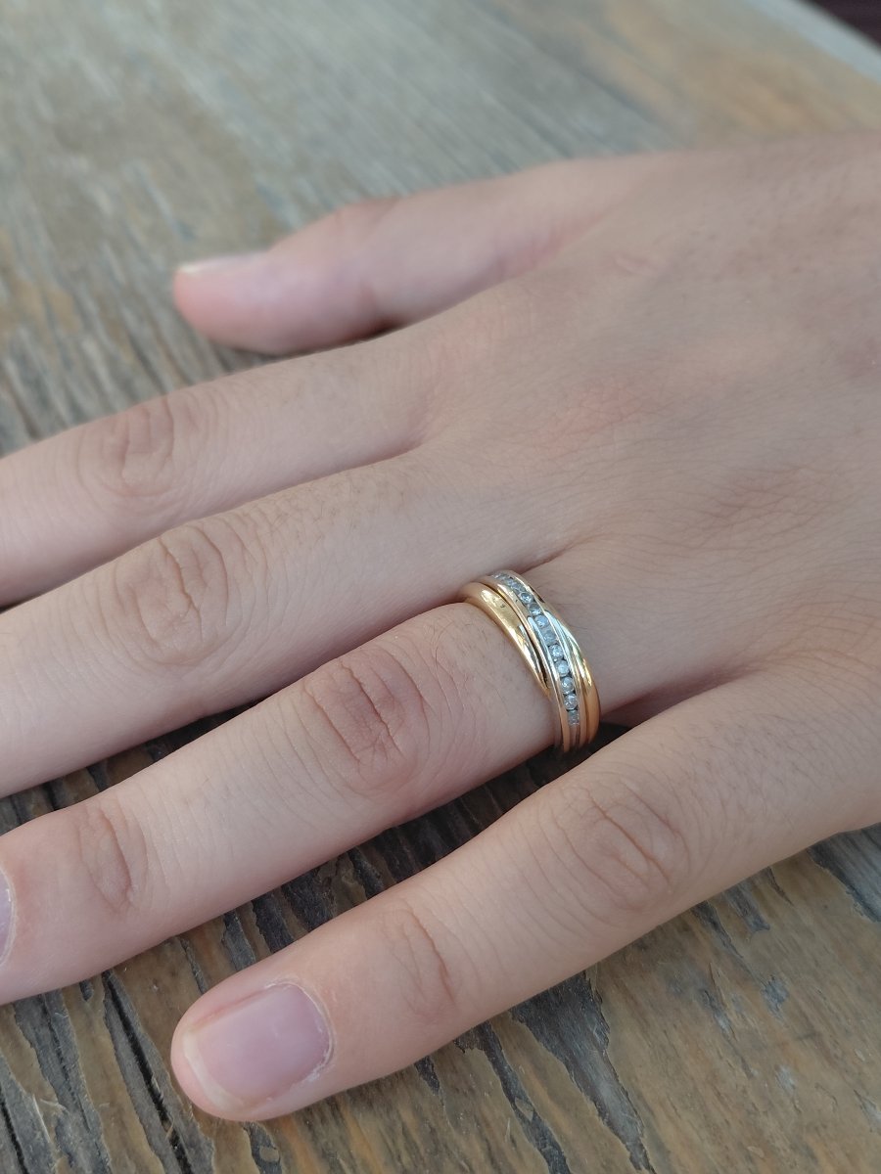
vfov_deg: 69.4
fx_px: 848
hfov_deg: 54.9
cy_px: 587
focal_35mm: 25
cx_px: 440
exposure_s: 1/241
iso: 50
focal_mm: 4.69
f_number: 1.8
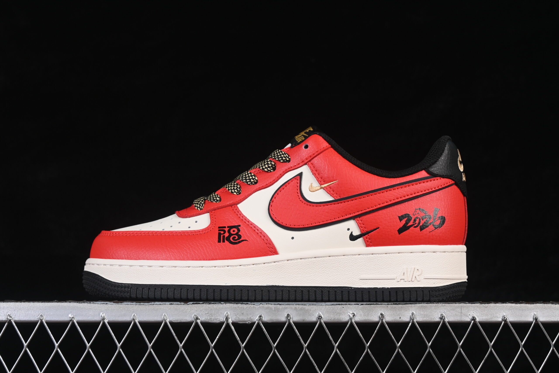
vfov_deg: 18.2
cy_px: 186
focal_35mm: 75
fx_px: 1165
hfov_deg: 27.0
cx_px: 280
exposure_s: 1/80
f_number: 8
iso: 160
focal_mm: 50
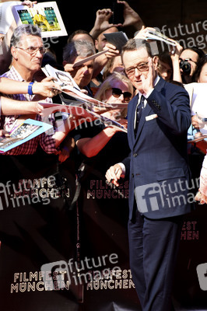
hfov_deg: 8.2
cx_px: 104
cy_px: 156
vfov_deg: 12.2
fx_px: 1451
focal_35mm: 168
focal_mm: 112
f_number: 7.1
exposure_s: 1/160
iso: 200
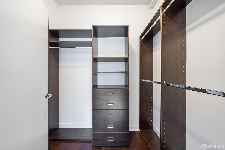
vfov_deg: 90.0
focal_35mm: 12
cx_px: 112
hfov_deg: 112.6
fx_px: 75
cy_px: 75
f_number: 8
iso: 640
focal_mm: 12
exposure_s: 1/1.67
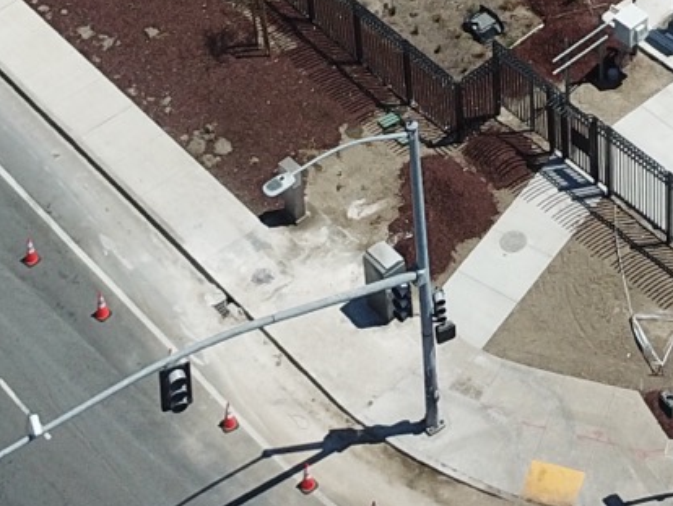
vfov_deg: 11.8
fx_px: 2198
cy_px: -495
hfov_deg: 17.0
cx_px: 694
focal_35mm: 113
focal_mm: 4.7
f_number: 2.2
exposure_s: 1/2016
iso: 100
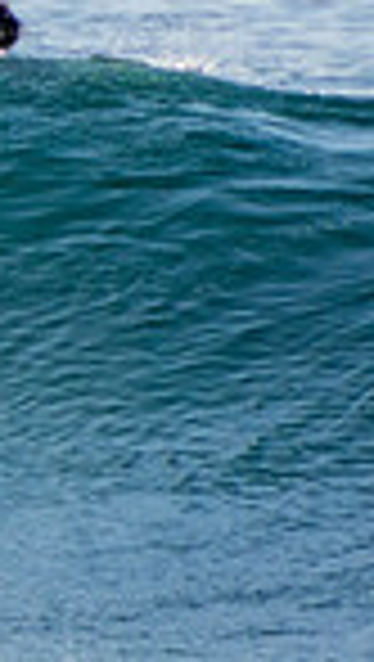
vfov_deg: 0.9
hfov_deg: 0.5
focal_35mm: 2479
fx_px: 43580
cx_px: -730
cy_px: 92
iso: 200
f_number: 5.6
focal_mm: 400
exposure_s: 1/2000
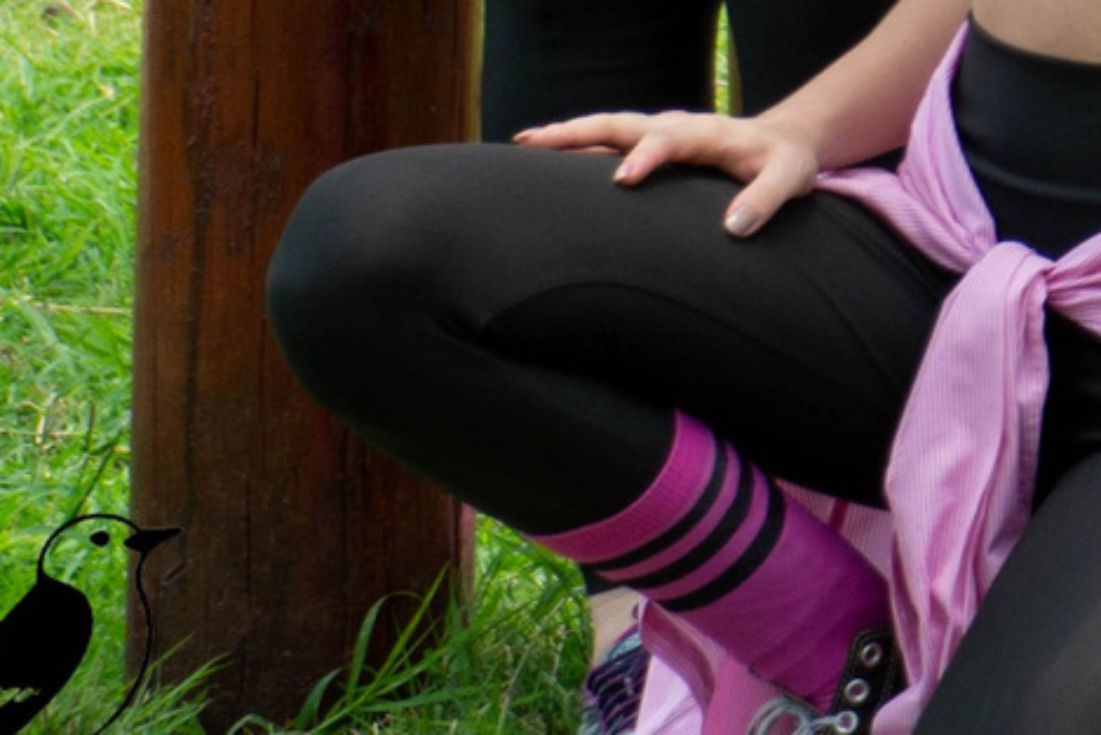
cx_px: 2709
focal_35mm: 508
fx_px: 15540
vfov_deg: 2.7
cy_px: -955
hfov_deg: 4.0
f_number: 5.6
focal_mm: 62
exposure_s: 1/400
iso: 200
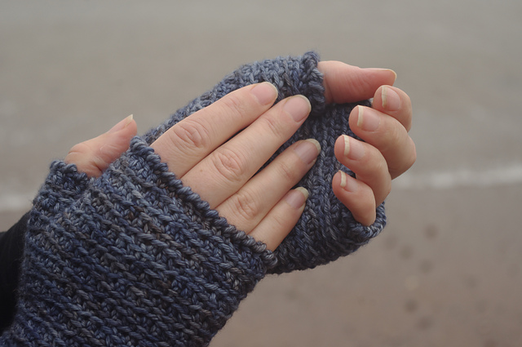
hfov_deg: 24.8
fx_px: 1187
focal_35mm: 82
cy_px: 174
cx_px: 261
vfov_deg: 16.6
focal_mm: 55
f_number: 7.1
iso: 200
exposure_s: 1/400
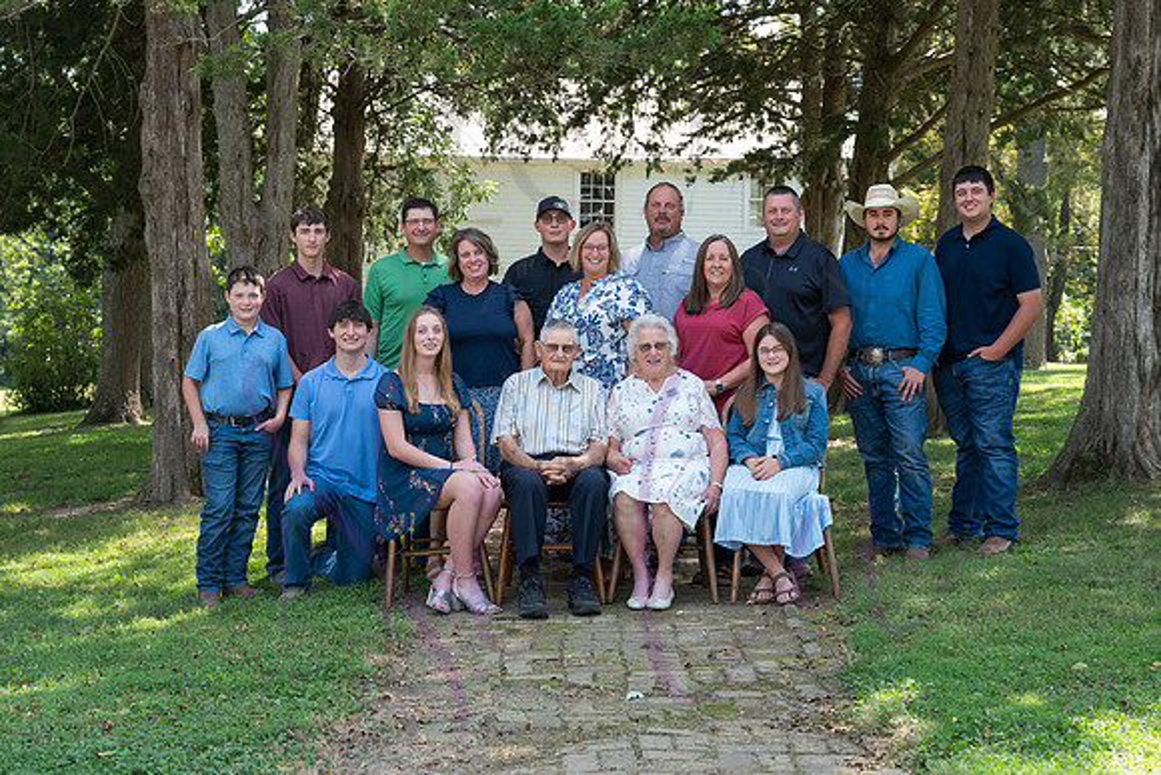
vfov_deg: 25.1
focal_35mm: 54
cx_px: 580
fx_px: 1742
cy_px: 388
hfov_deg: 36.9
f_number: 5.6
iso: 400
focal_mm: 54
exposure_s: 1/200
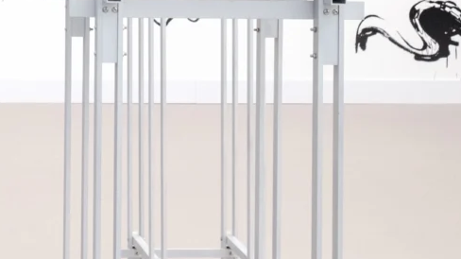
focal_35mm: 124
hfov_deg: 16.4
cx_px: -137
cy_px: -164
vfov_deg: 9.4
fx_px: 1515
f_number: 8
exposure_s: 1/250
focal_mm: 23
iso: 1600
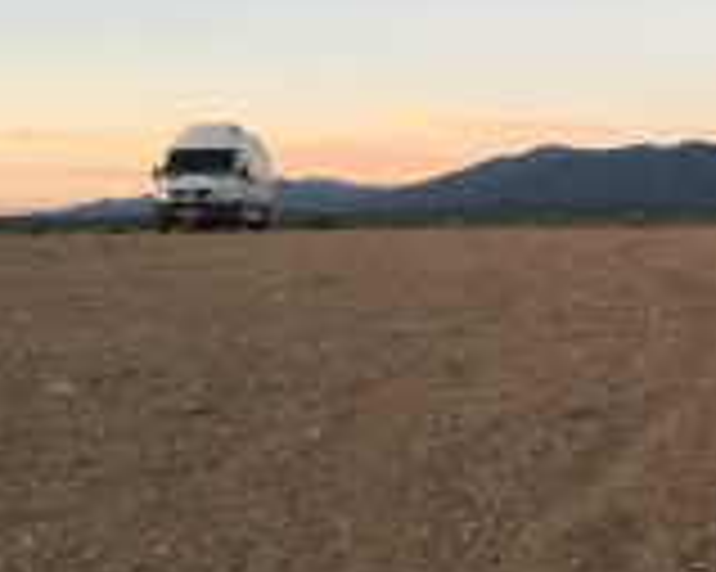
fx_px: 1377
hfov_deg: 28.3
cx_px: 603
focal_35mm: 65
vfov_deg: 23.4
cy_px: 203
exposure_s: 1/60
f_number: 2.2
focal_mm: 4.15
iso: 32
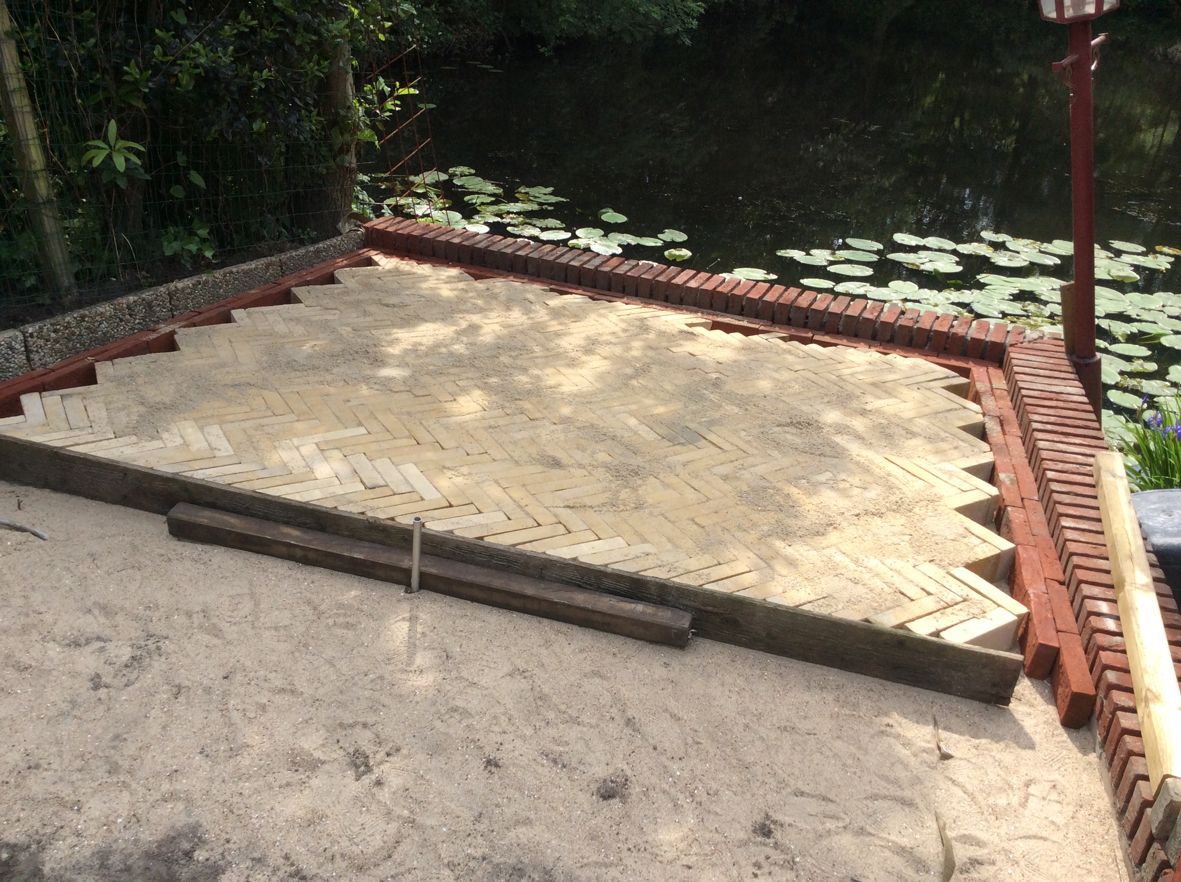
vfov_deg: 42.8
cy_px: 441
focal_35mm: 33
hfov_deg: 55.4
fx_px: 1124
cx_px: 590
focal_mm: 3.3
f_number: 2.4
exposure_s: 1/615
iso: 32
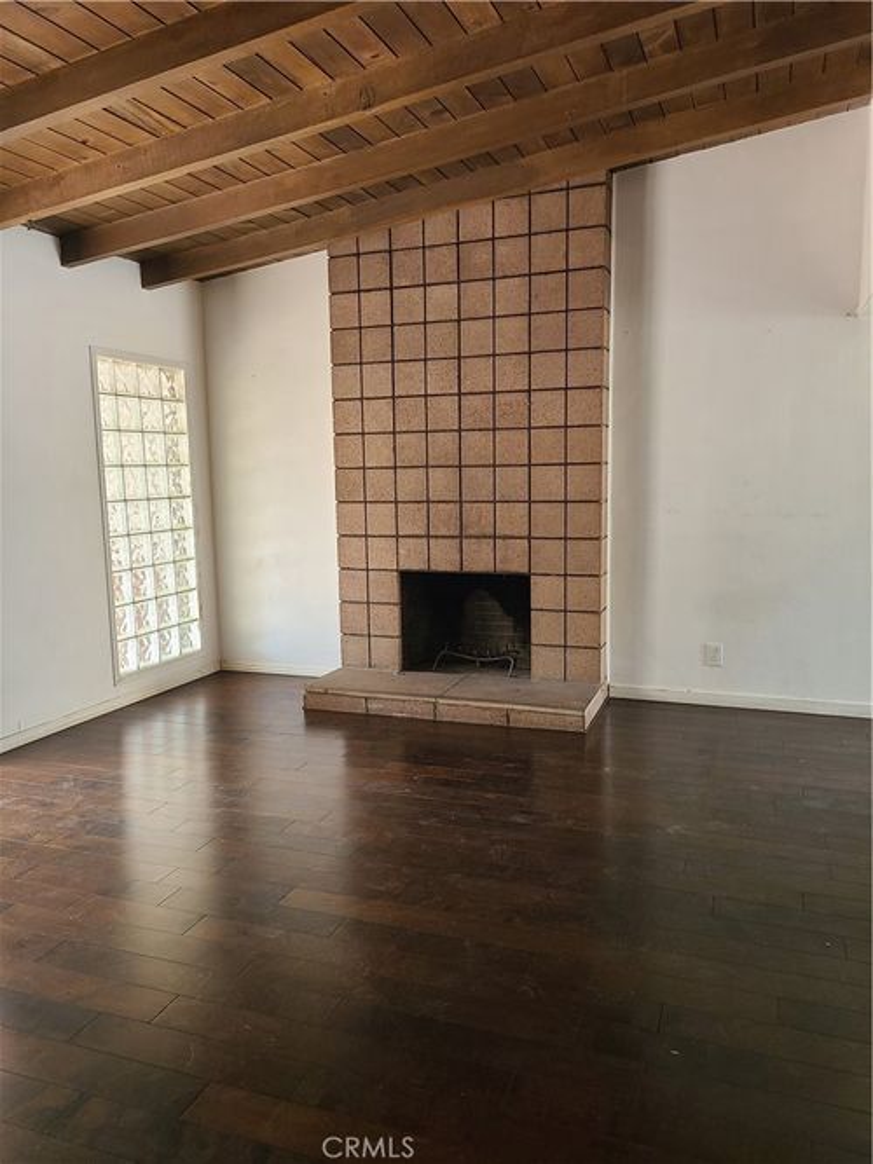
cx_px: 436
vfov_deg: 67.3
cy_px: 582
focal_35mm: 26
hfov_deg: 53.0
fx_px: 875
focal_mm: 5.4
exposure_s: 1/60
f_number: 1.8
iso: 160
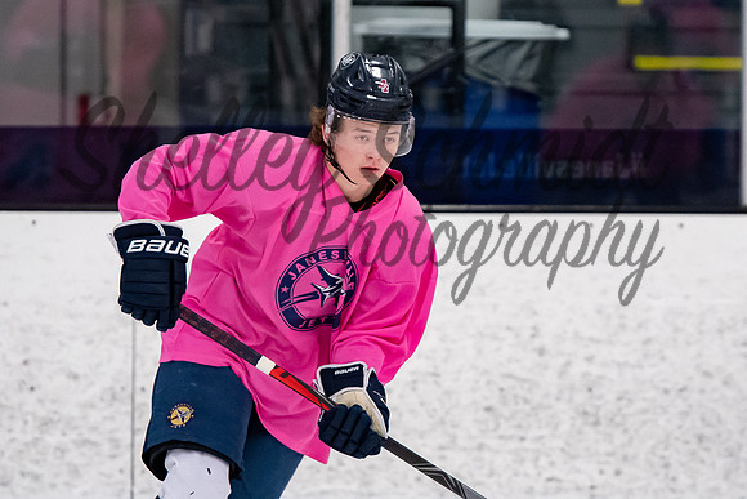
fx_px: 9178
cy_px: 208
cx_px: 398
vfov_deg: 3.1
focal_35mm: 442
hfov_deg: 4.7
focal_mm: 200
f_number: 3.5
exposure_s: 1/800
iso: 2000
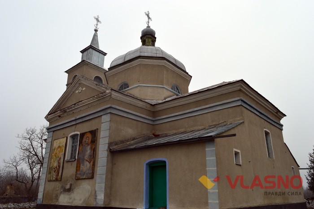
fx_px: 235
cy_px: 104
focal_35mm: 27
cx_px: 157
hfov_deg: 67.4
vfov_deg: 47.8
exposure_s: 1/250
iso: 400
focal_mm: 18
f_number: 10
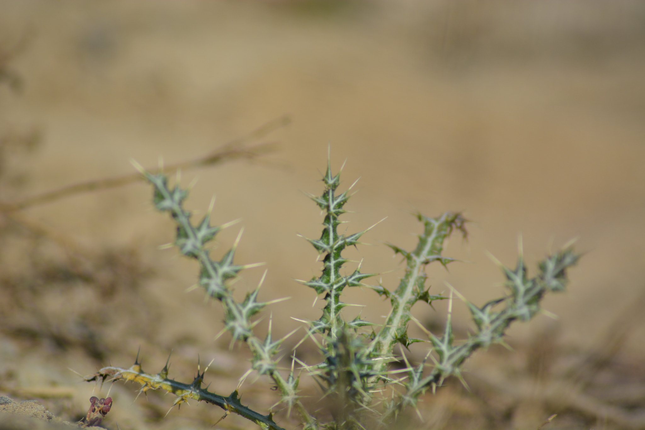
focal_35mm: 330
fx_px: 5912
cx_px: 322
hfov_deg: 6.2
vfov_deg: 4.2
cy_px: 215
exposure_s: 1/2000
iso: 220
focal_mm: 220
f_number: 5.6
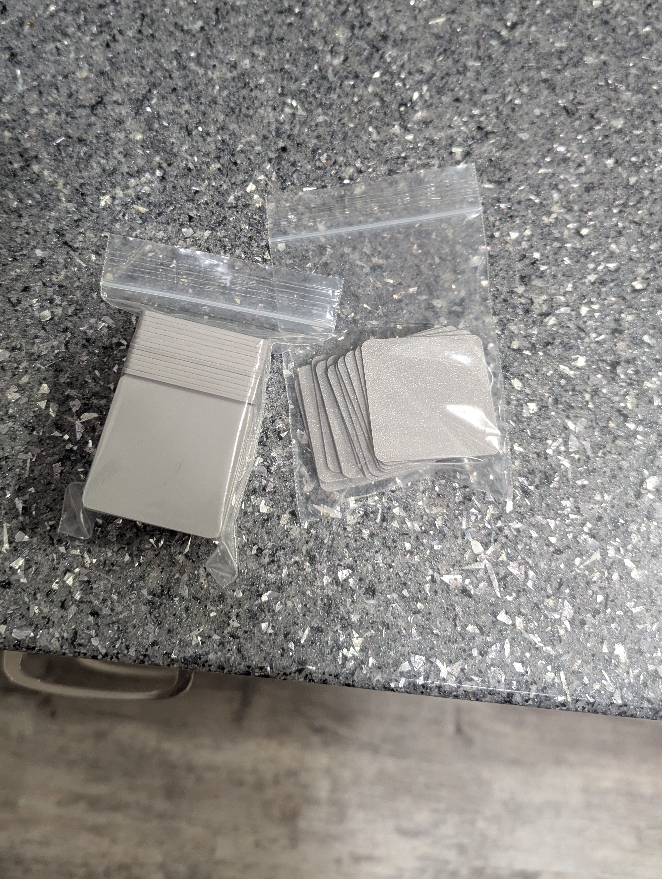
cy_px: 326
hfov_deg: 45.3
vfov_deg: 57.5
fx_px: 789
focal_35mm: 31
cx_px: 271
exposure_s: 1/60
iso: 495
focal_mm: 6.81
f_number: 1.85
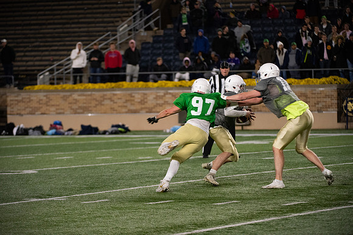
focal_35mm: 200
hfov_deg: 10.3
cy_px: 118
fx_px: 1961
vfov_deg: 6.9
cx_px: 176
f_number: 4
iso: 3200
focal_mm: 200
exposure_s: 1/500
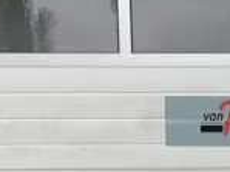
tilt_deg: -8.7
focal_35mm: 84
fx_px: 557
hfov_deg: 22.6
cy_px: 263
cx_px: 222
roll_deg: +0.1
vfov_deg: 15.9
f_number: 1.8
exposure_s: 1/389
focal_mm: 4.25
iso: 32
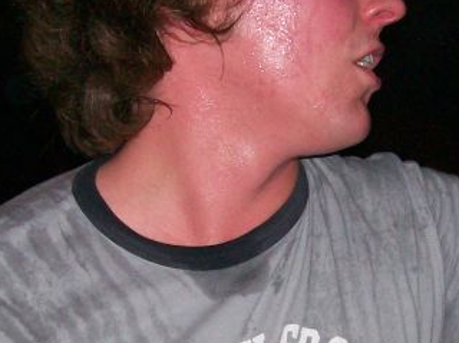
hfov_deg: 21.8
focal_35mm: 90
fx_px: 1192
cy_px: 228
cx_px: 265
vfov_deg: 16.3
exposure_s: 1/64
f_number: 2.7
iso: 140
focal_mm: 6
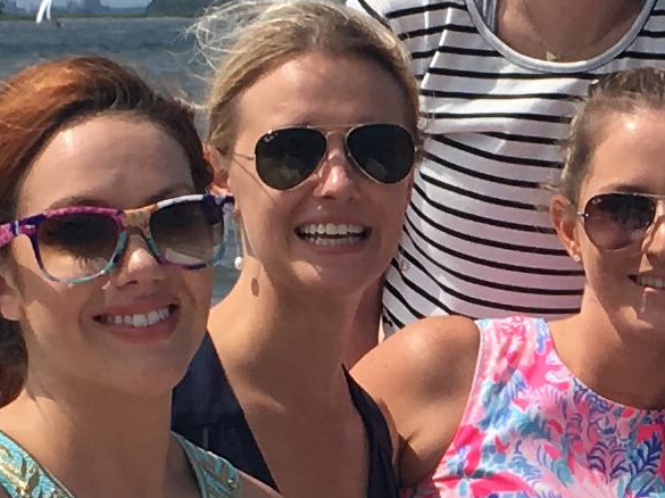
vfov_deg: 7.4
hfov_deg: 9.7
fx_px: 3840
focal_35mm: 200
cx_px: 813
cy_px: 478
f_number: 2.2
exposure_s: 1/2404
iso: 25
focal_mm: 4.15
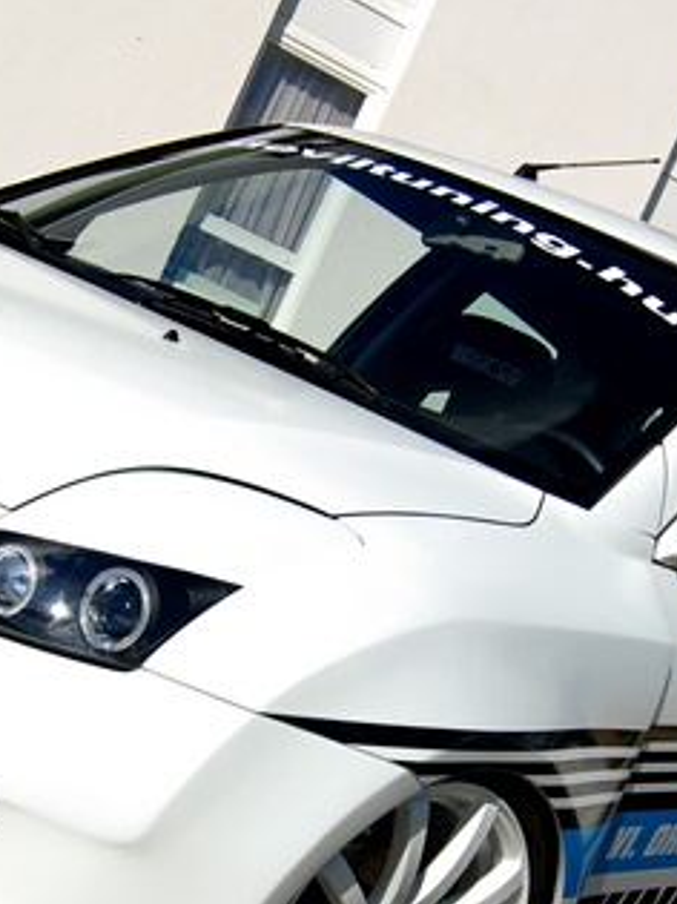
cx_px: 301
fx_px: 2296
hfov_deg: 16.8
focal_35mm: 88
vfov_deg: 22.1
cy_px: 623
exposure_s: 1/320
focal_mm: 24
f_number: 9
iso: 100
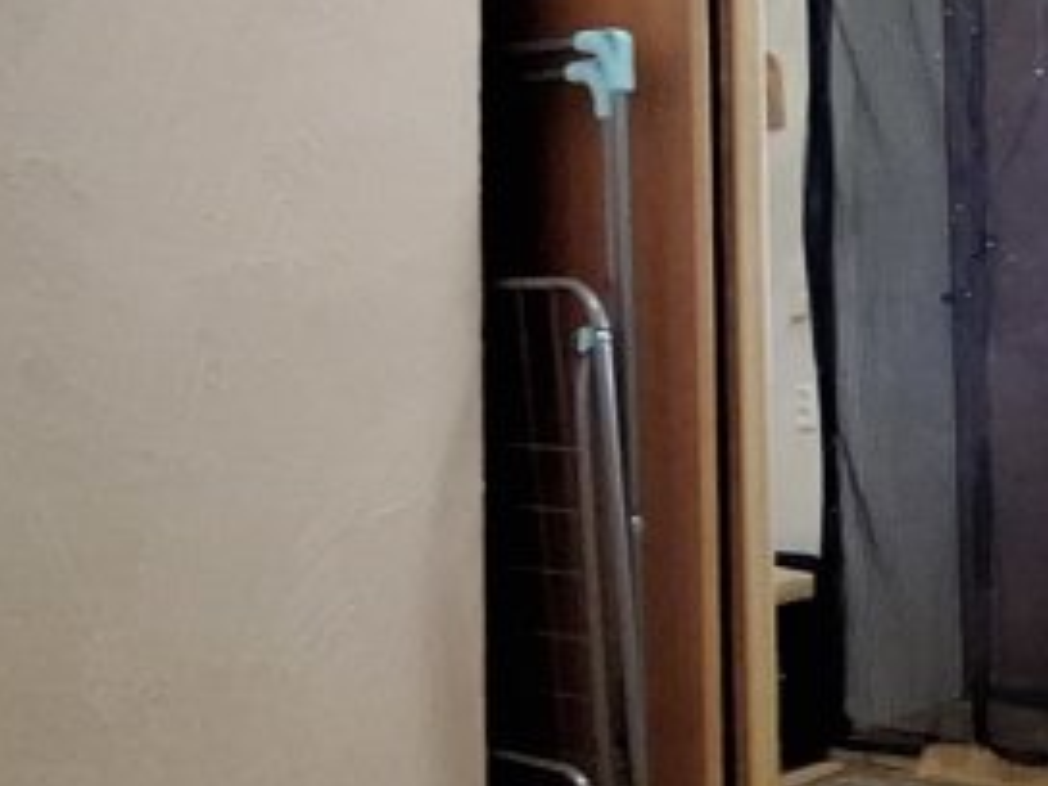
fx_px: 1483
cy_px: 297
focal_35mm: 49
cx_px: 1618
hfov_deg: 26.5
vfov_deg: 29.6
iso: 320
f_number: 2.2
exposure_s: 1/25
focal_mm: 1.74
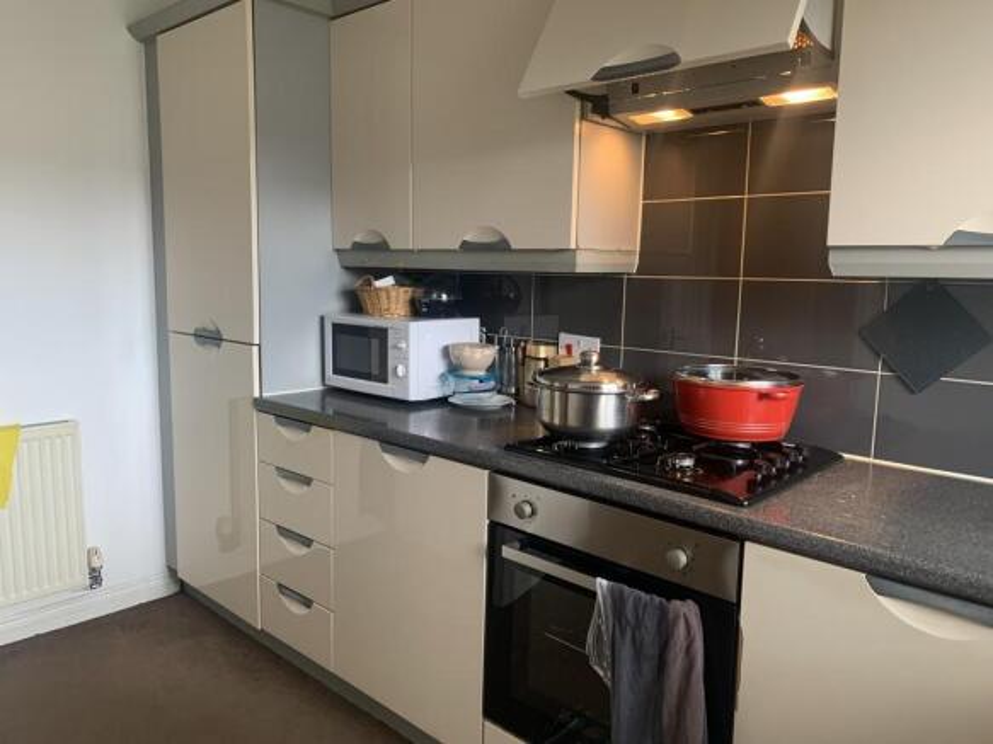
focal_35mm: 26
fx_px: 746
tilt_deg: -7.1
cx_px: 496
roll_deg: -0.6
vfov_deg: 53.0
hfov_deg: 67.3
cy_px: 372
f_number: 1.8
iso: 250
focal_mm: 4.25
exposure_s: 1/60
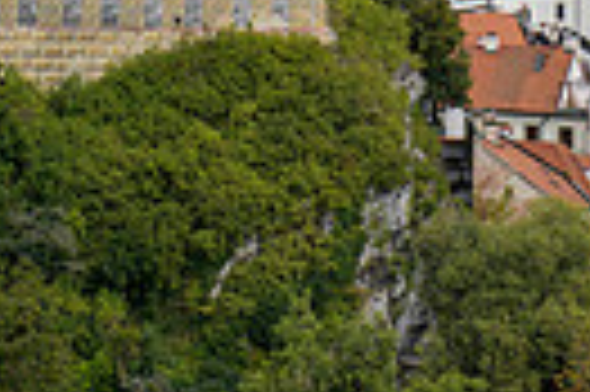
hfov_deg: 7.5
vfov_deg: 5.0
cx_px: -212
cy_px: -246
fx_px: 4452
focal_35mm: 272
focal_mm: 58
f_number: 7.1
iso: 64
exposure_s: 1/320
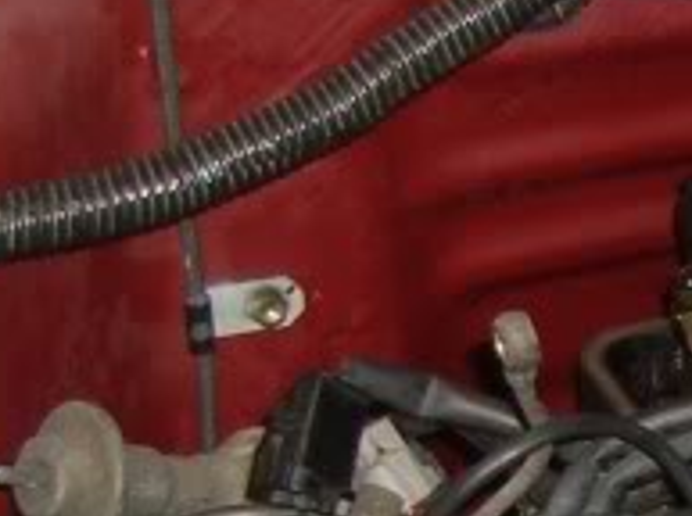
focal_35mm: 202
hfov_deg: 9.3
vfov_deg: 6.9
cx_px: 1269
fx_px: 4031
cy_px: 1211
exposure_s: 1/60
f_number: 2.8
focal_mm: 7.9
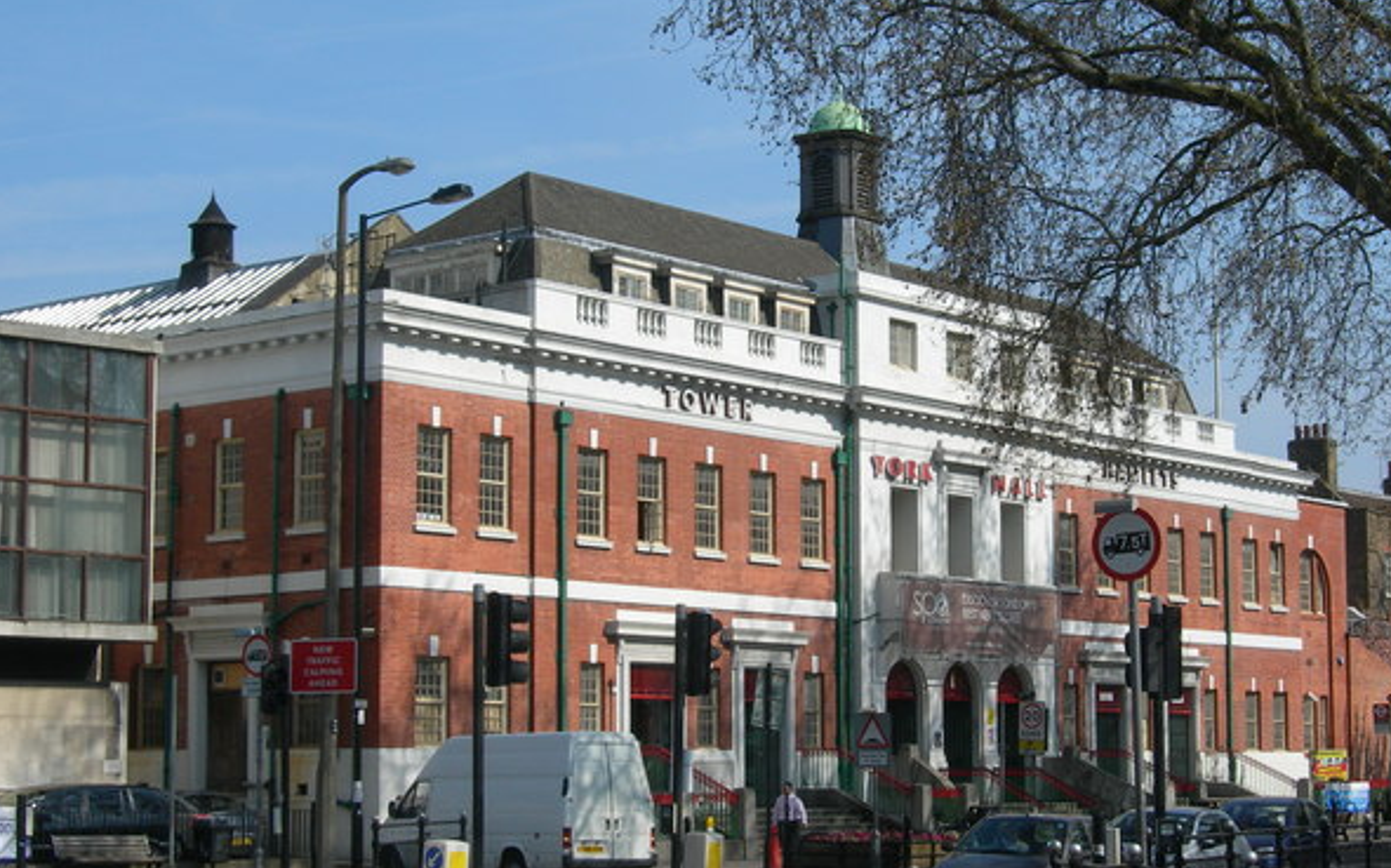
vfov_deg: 18.6
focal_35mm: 70
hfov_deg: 29.4
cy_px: 494
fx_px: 2653
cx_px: 744
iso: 50
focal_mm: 12.7
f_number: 5.9
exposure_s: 1/328
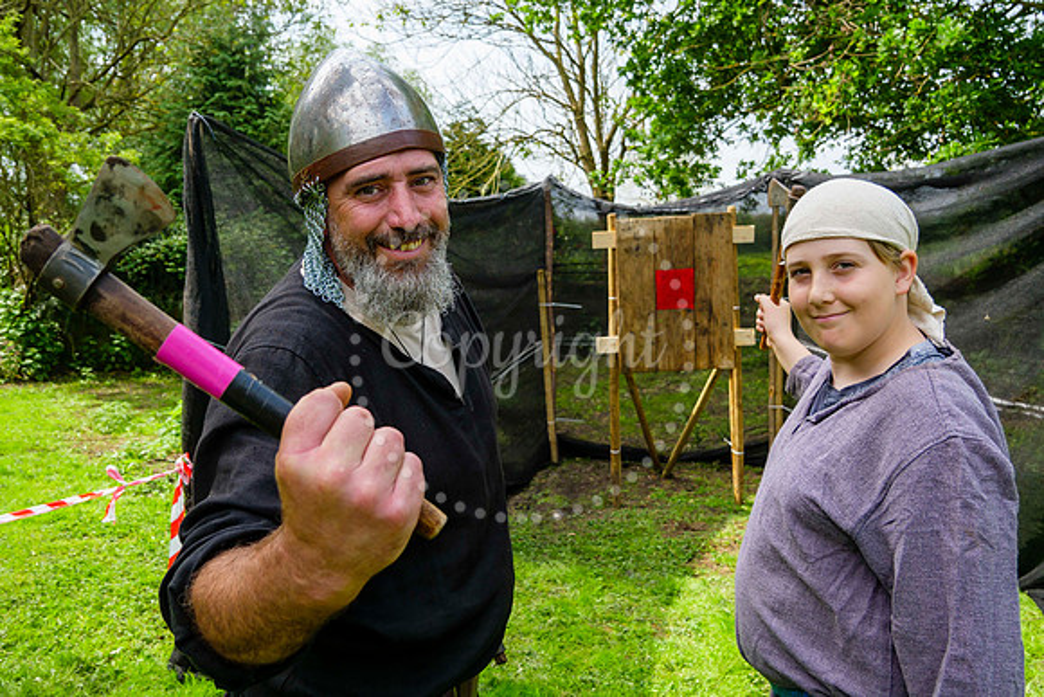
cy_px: 348
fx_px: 875
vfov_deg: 43.4
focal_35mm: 30
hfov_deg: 61.6
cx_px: 522
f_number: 4
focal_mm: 14
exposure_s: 1/400
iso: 200
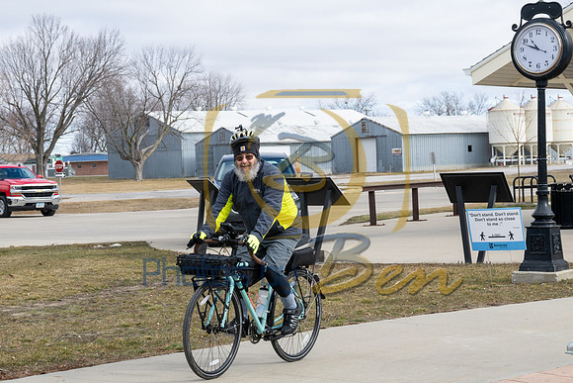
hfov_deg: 20.1
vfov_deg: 13.5
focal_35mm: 102
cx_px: 233
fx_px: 1618
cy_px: 217
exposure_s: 1/320
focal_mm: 48
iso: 250
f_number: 7.1
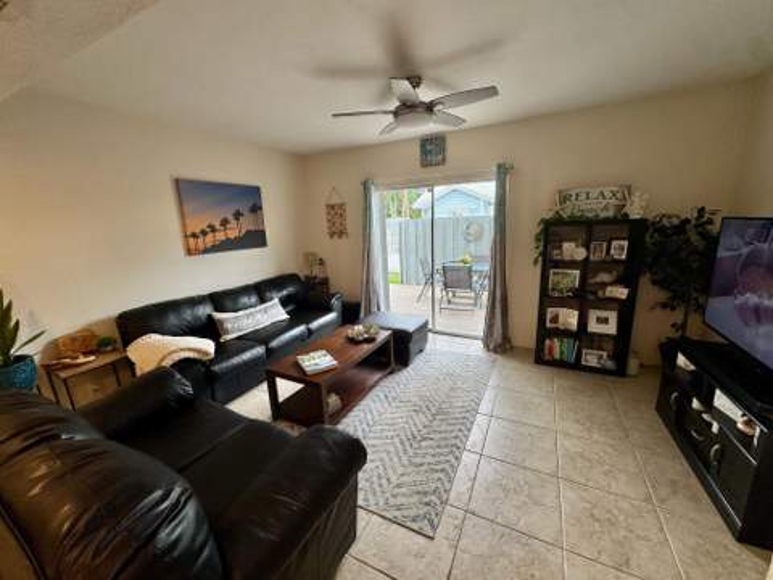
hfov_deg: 102.1
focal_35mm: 14
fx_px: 313
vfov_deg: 85.7
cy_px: 290
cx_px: 386
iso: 64
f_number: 2.2
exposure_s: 1/120
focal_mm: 2.22
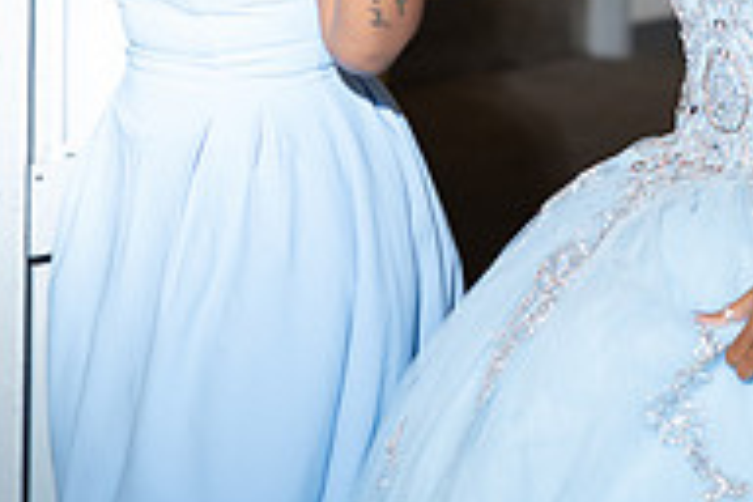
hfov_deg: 12.9
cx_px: 761
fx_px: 3284
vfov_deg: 8.6
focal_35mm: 157
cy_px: -206
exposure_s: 1/125
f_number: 1.8
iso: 800
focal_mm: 50
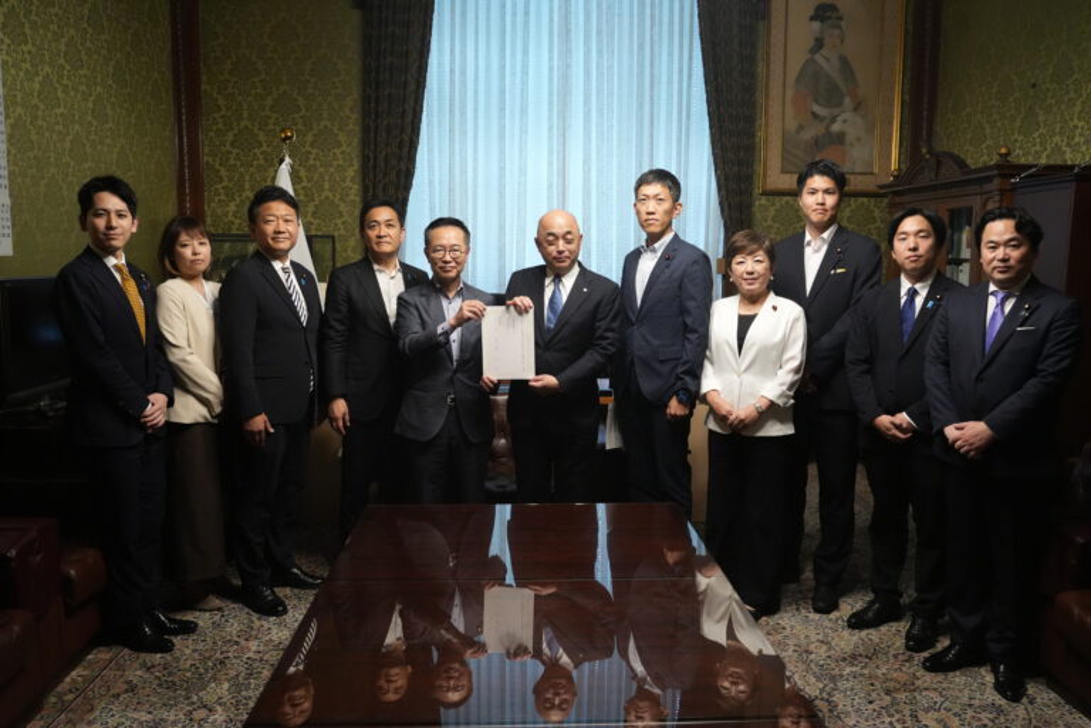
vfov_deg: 46.4
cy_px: 364
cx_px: 546
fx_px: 848
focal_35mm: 28
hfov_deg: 65.5
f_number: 5.6
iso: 6400
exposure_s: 1/125
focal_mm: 28
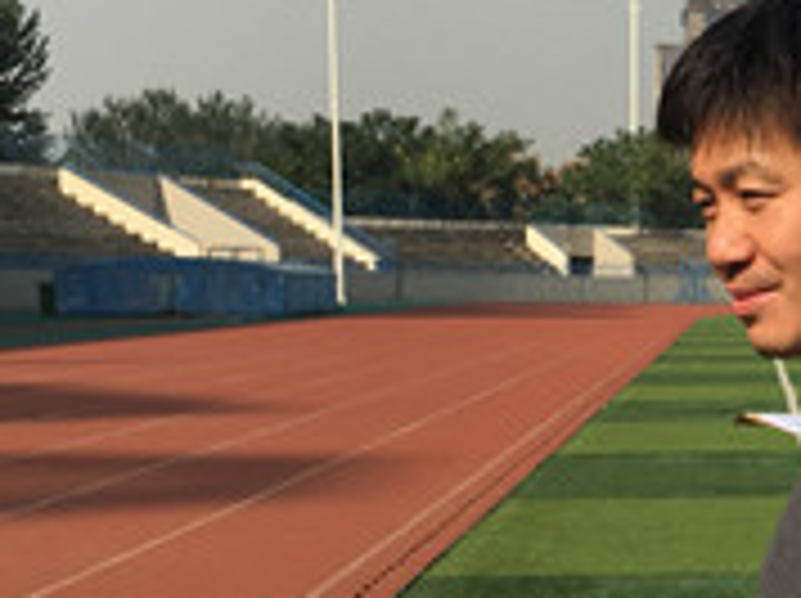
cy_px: 454
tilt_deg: -3.4
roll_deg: -0.6
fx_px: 2265
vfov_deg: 15.0
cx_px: 878
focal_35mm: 98
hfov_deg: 19.2
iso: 25
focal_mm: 4.15
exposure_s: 1/1479
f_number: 2.2
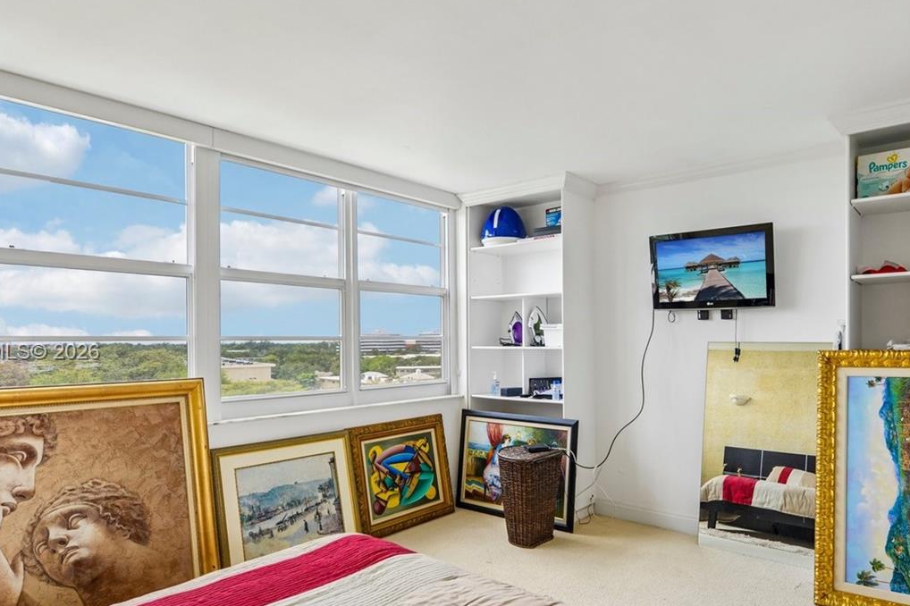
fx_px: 556
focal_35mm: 22
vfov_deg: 56.9
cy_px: 353
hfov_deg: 77.9
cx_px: 536
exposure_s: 1/60
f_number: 9
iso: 200
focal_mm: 14
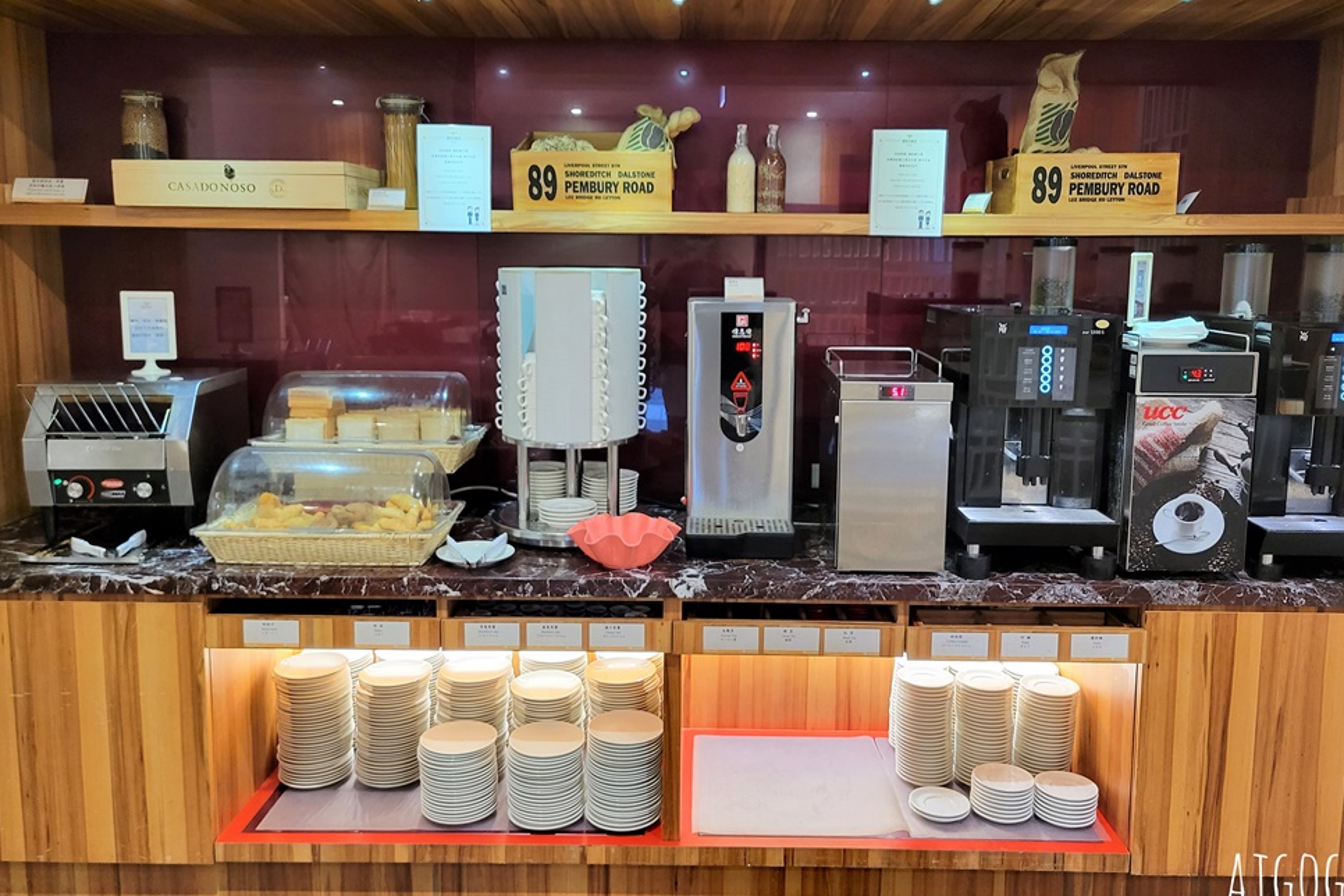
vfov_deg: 46.3
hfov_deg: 65.5
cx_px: 689
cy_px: 406
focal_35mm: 28
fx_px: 1045
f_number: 1.8
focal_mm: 5.4
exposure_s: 1/40
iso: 500
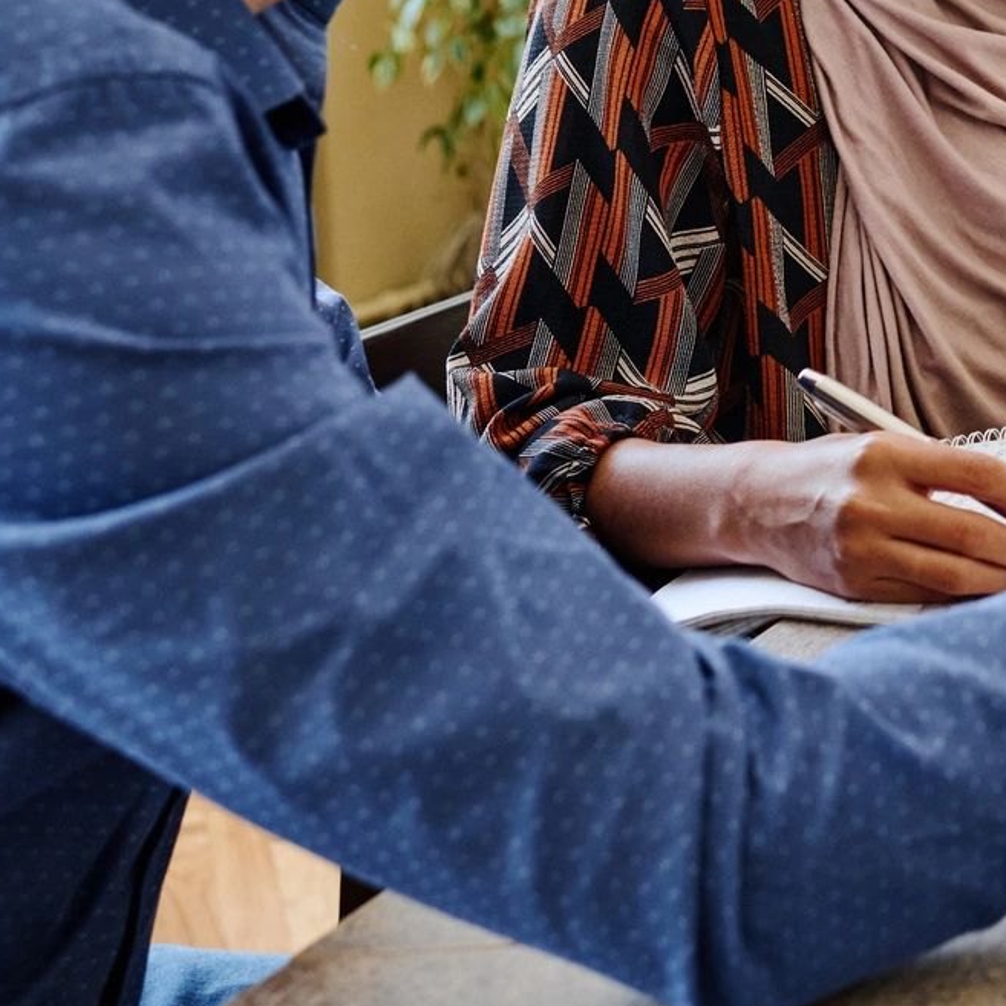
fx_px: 3156
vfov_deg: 17.7
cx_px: 1264
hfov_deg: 17.2
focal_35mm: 96
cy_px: 17
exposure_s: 1/200
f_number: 4
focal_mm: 35
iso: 800
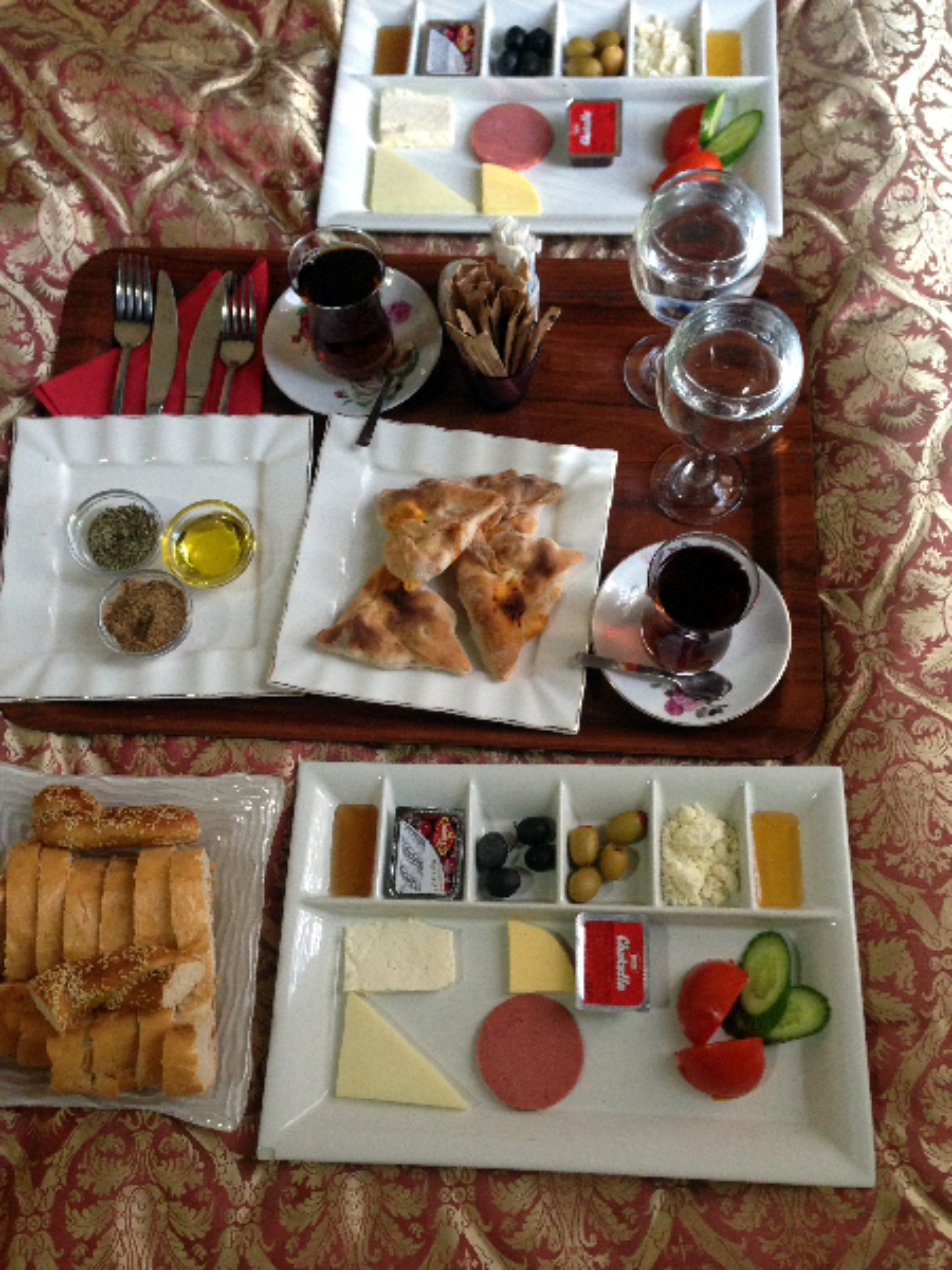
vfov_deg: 55.4
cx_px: 476
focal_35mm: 33
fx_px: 1210
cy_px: 635
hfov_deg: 42.9
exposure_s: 1/20
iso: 200
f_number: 2.4
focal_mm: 4.13
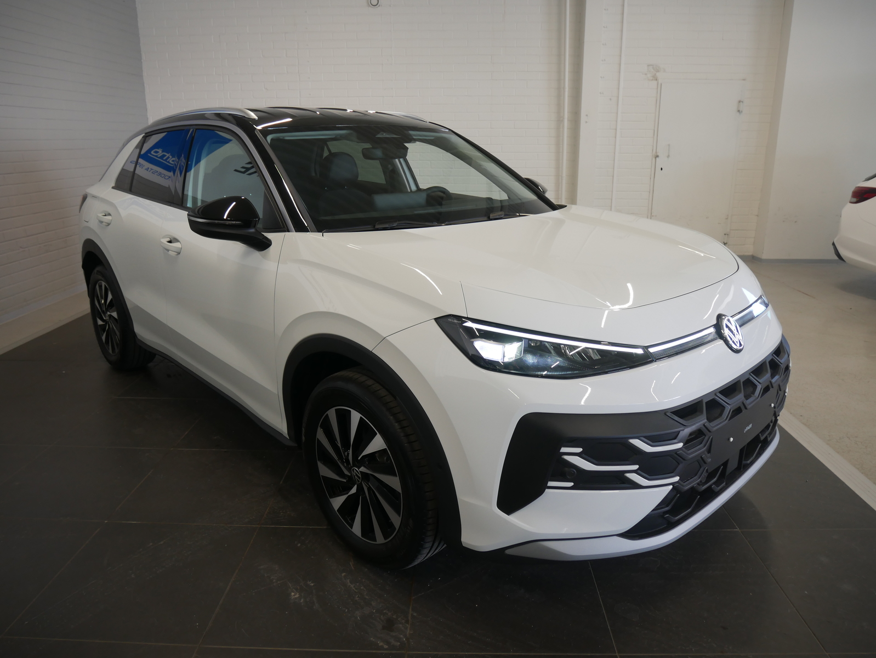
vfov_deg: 53.1
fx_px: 658
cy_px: 329
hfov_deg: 67.3
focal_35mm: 26
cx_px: 438
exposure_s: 1/60
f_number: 3.5
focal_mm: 13
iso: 320
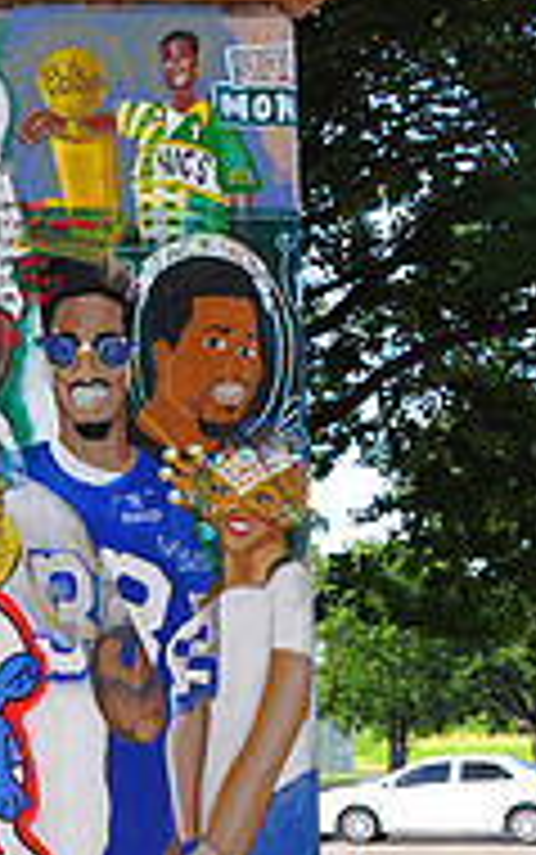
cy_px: 506
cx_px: -482
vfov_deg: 18.6
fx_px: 2614
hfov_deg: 10.8
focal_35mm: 112
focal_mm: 24
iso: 200
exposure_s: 1/50
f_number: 11
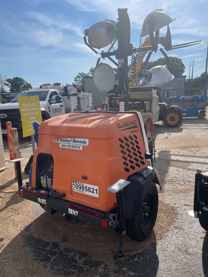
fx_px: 208
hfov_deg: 53.1
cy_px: 138
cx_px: 104
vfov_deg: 67.3
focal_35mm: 26
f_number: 1.6
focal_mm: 4.2
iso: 32
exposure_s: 1/5051
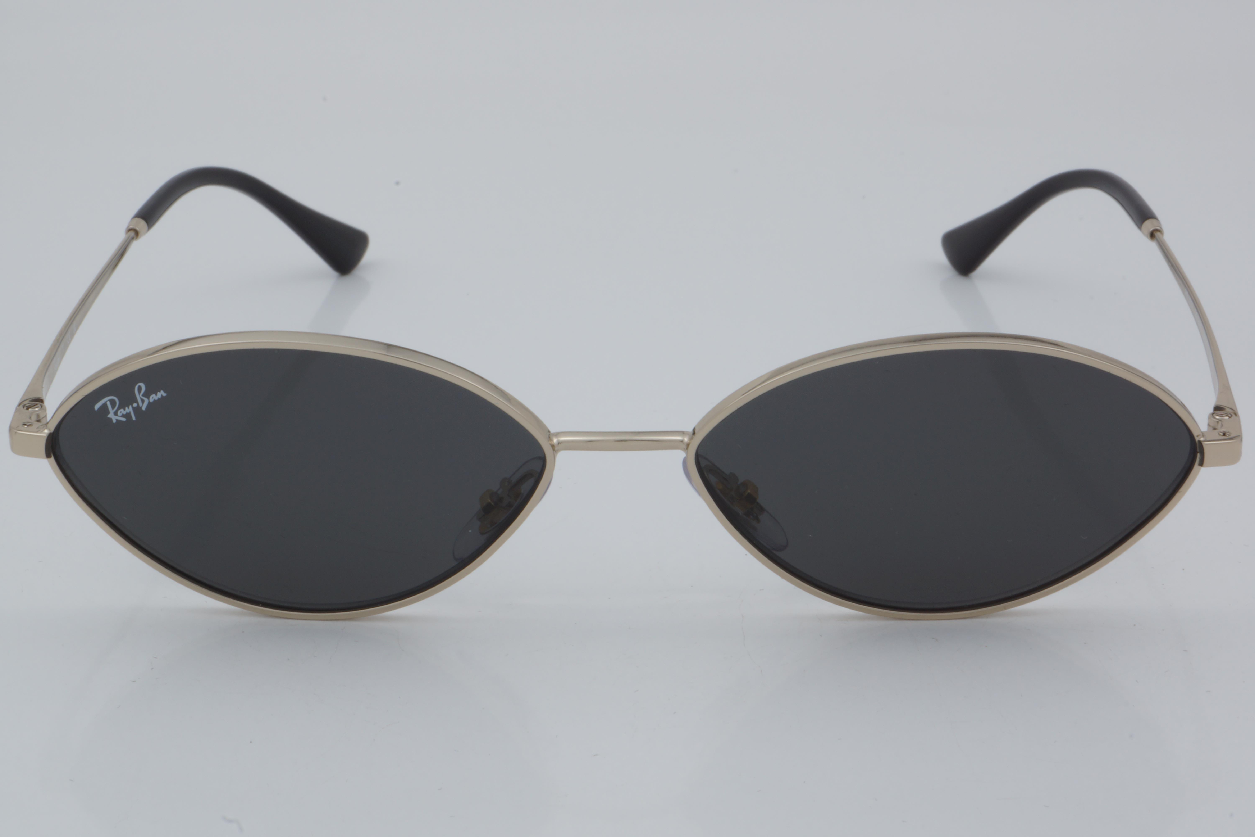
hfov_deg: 24.6
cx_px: 628
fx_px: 2876
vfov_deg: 16.6
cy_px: 418
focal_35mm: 82
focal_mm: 55
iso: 100
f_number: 32
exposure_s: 1/4
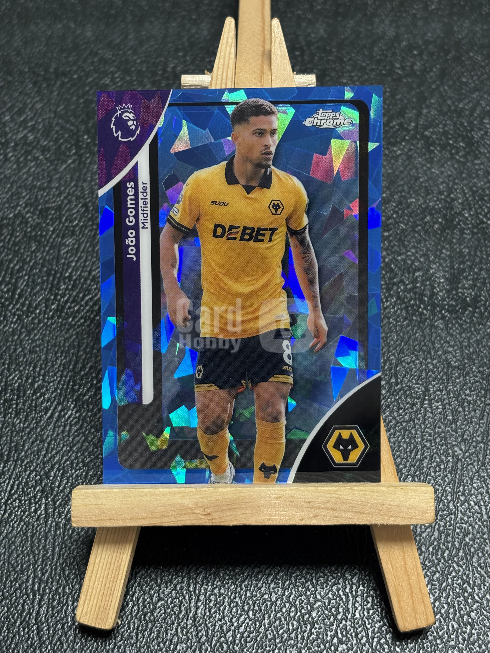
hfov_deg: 28.0
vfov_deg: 36.8
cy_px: 326
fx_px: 981
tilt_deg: -60.5
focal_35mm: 52
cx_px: 245
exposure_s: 1/33
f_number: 1.6
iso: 250
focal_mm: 5.96
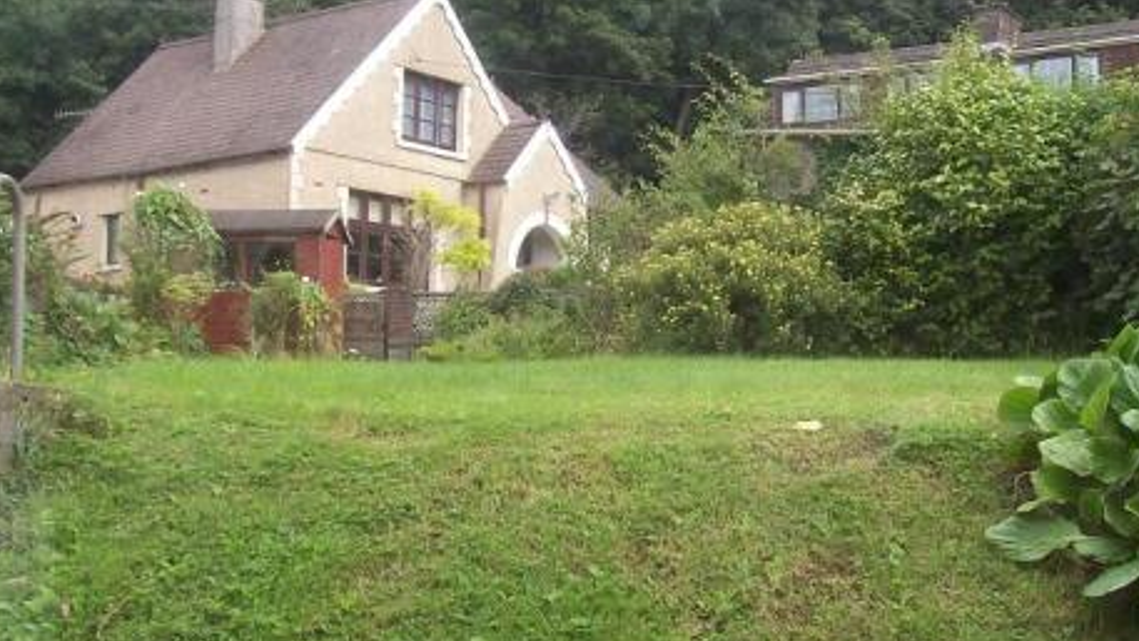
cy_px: 298
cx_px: 579
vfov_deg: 23.9
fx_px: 1510
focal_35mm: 50
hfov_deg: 41.3
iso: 80
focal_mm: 6
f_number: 2.7
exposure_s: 1/264
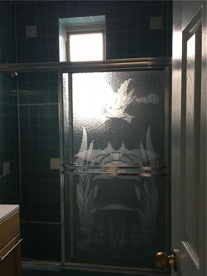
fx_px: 231
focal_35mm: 29
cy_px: 138
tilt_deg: -3.9
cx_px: 104
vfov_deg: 61.7
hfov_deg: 48.2
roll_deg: +0.9
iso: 100
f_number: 2.2
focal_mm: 4.15
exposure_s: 1/30
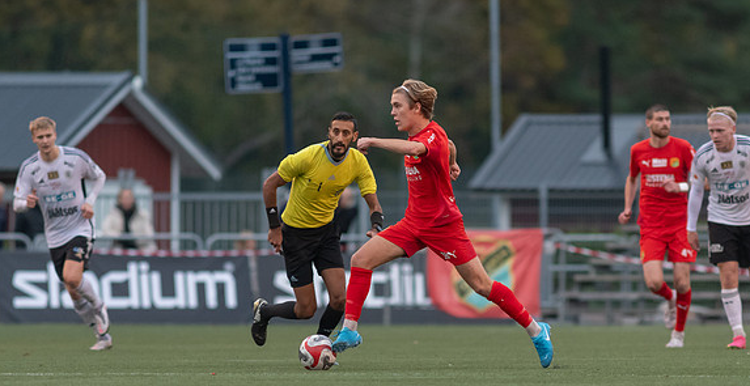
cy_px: 286
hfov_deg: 3.8
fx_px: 11210
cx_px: 427
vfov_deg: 2.0
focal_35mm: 575
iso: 3200
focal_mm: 300
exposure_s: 1/1000
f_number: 3.2
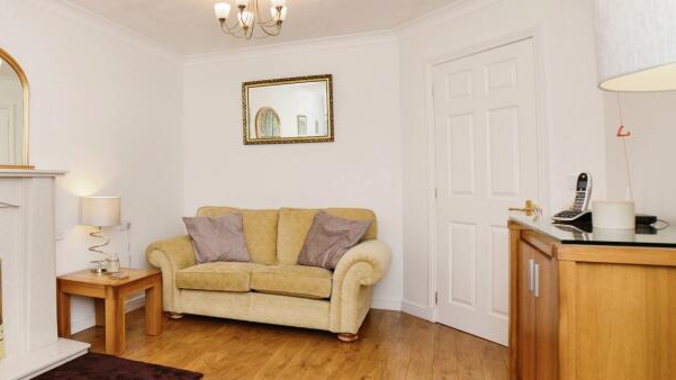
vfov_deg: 45.9
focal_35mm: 25
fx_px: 448
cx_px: 193
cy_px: 205
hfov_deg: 70.5
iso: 400
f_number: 6.3
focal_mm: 14
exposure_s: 1/60
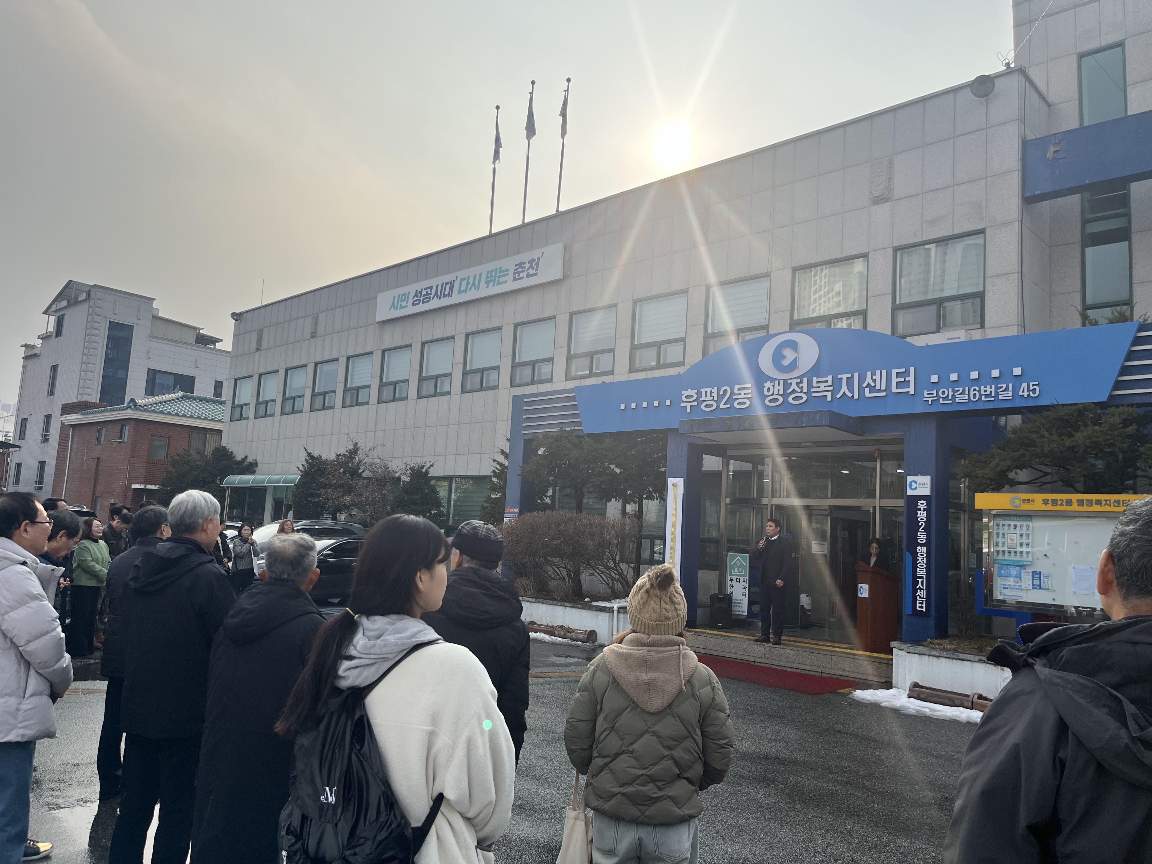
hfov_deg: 67.3
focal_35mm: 26
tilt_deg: +5.9
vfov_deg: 53.1
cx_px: 576
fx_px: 865
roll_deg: -3.6
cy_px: 432
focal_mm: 5.1
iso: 50
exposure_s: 1/4149
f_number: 1.6
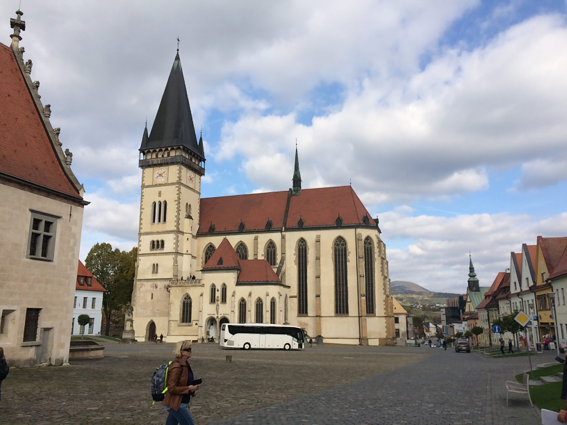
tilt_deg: +11.8
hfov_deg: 61.7
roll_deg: -0.6
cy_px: 212
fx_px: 475
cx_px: 284
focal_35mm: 29
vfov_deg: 48.2
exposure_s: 1/1862
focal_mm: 4.15
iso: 32
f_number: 2.2
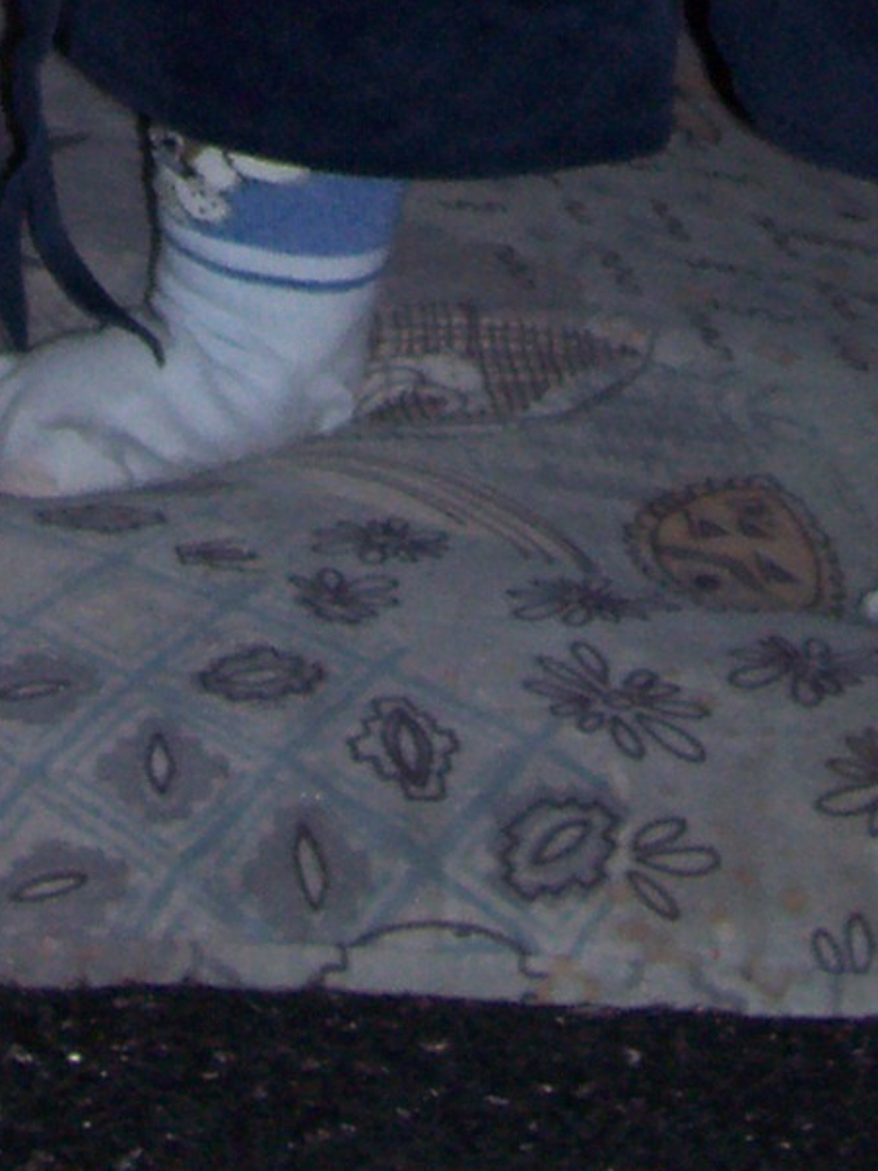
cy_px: -856
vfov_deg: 13.7
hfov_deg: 11.4
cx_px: 268
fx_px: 4398
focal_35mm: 130
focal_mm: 5.6
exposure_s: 1/64
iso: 80
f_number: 2.7
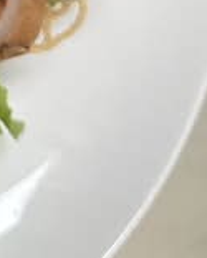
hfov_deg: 12.3
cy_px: -181
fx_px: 842
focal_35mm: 110
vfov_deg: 15.4
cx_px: -212
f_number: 1.78
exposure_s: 1/120
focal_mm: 6.86
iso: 200
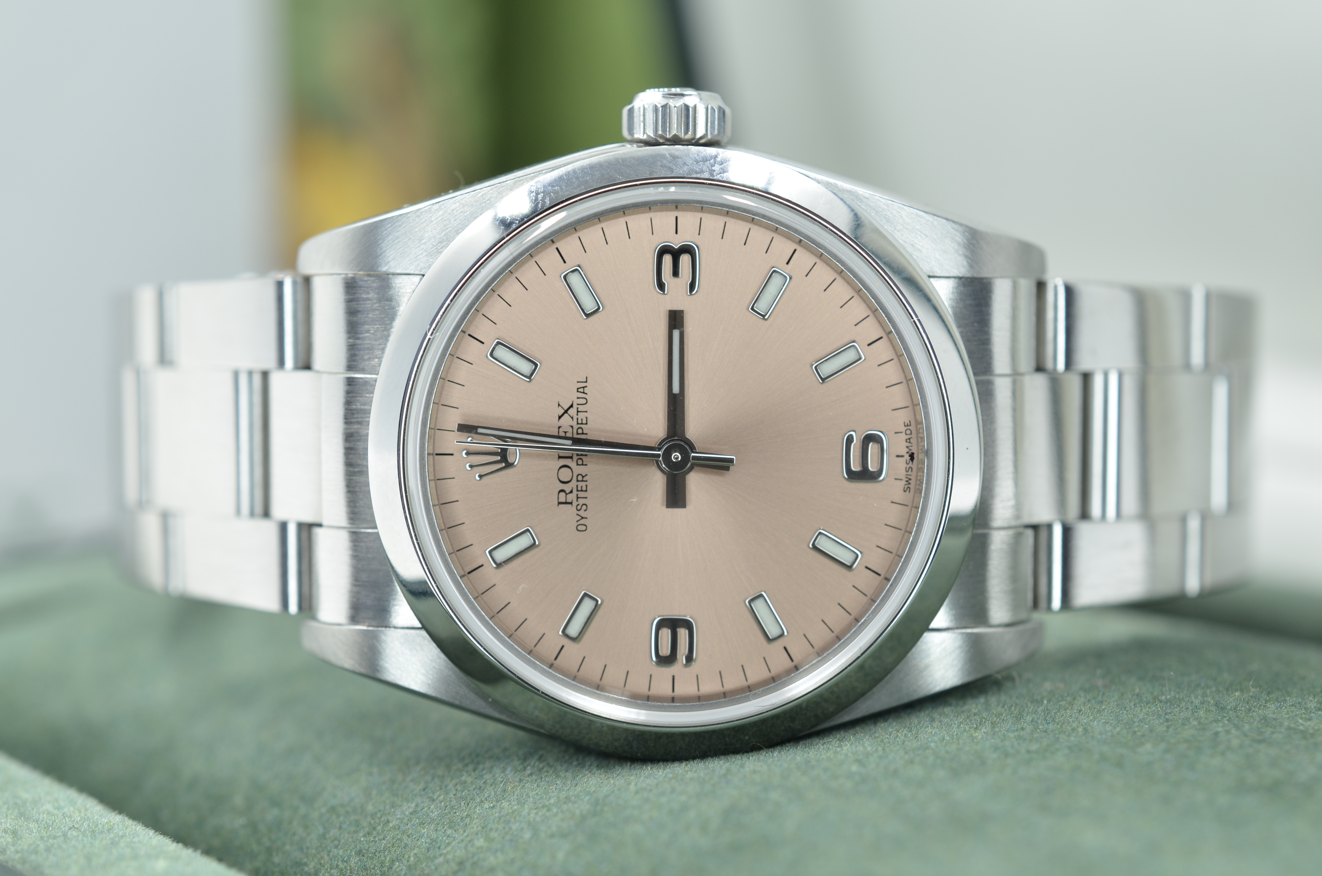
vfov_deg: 22.5
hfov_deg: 33.5
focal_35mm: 60
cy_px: 438
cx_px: 661
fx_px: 2199
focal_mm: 40
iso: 200
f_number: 8
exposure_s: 1/50
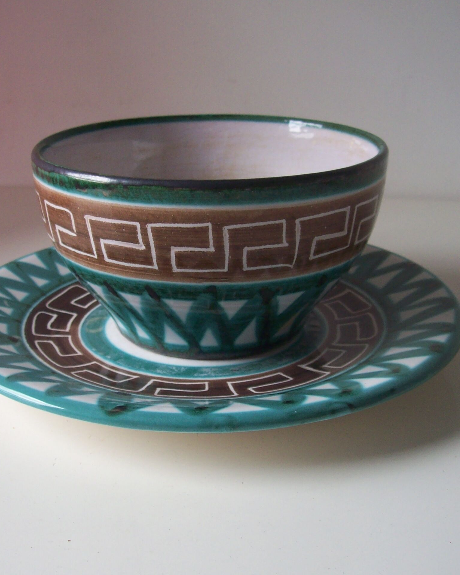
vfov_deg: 36.0
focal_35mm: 52
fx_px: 885
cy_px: 278
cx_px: 205
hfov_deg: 29.1
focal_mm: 6
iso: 80
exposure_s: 1/165
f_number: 2.7
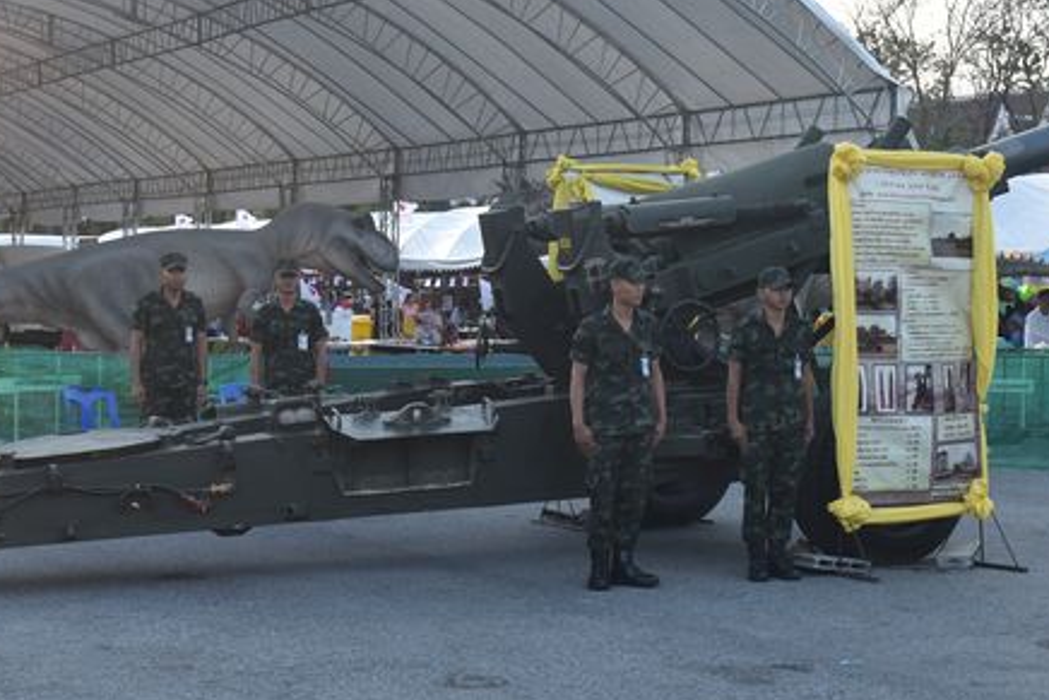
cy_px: 238
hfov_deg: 23.4
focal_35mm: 87
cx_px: 534
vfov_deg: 15.7
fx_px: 2536
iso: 1250
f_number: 4
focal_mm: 46
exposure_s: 1/1000
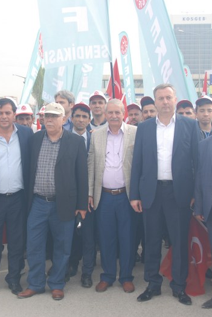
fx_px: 565
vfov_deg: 31.4
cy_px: 161
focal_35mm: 64
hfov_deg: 21.2
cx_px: 70
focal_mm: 28
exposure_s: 1/125
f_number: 5.6
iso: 100
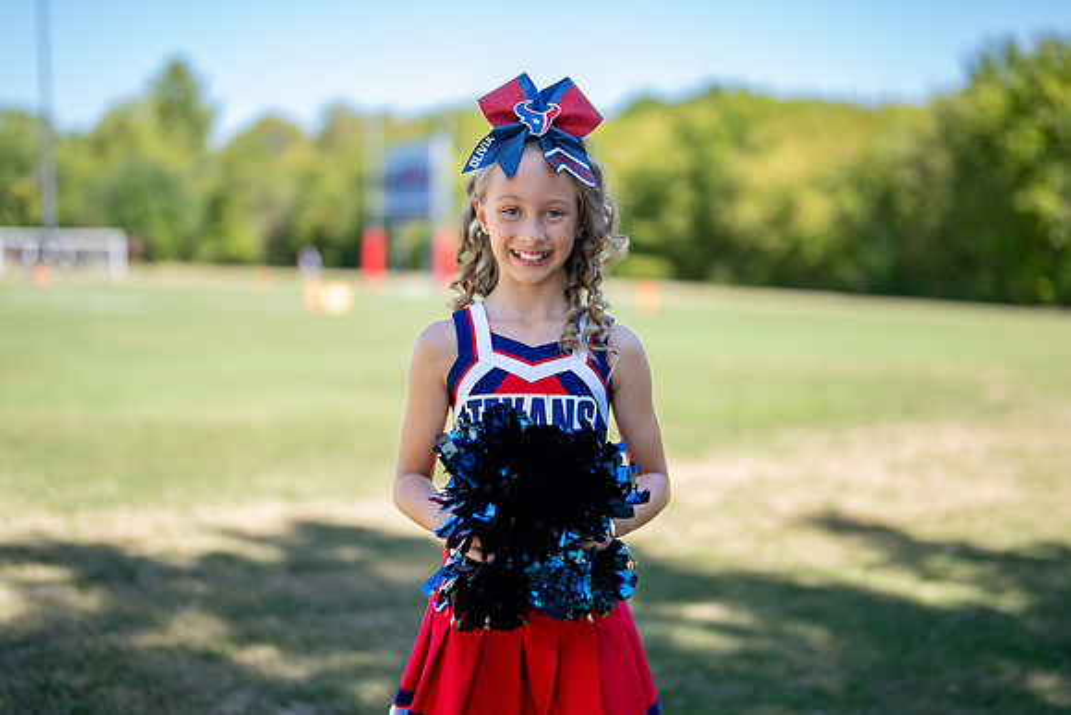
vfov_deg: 24.3
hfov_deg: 35.7
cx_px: 543
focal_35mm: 56
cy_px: 367
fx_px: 1661
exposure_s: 1/1600
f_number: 1.2
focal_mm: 50
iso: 100
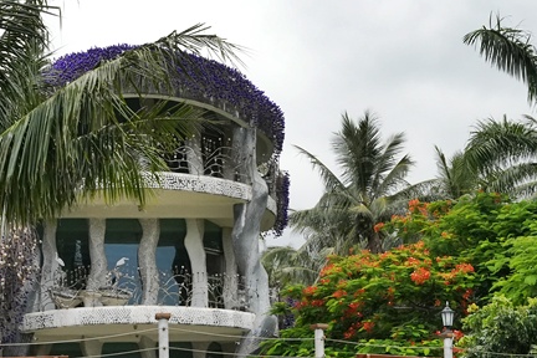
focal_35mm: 84
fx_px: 1252
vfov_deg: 16.3
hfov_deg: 24.2
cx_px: 307
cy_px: 214
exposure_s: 1/3200
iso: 3200
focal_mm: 35.4
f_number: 10
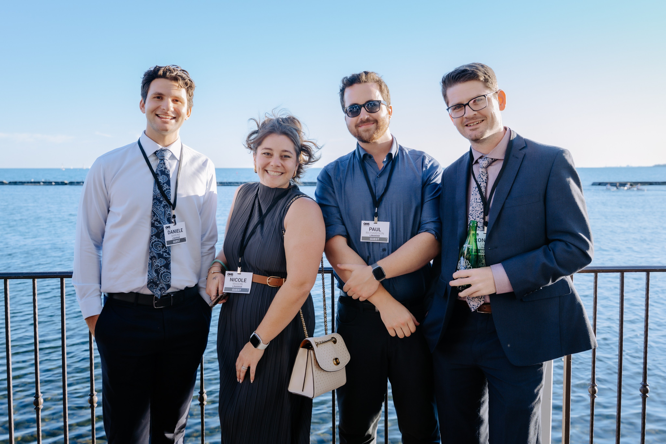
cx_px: 334
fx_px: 613
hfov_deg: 57.0
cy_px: 200
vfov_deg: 39.8
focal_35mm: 33
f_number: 4
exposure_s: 1/200
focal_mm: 28.9
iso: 125
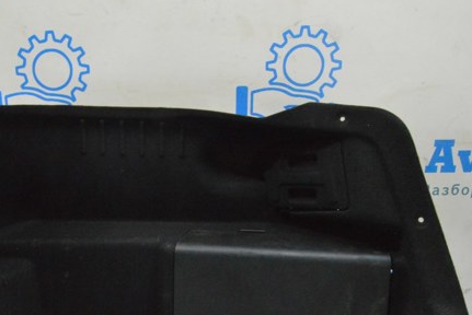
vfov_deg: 33.0
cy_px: 223
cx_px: 174
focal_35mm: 40
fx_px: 525
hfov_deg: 47.9
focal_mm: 18
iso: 6400
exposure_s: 1/20
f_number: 20
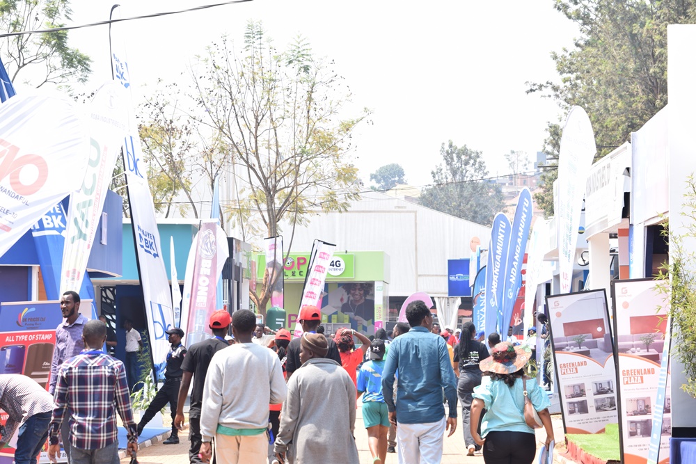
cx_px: 348
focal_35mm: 128
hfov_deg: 16.1
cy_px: 232
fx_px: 2465
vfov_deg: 10.8
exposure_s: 1/100
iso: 200
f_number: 10
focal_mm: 85
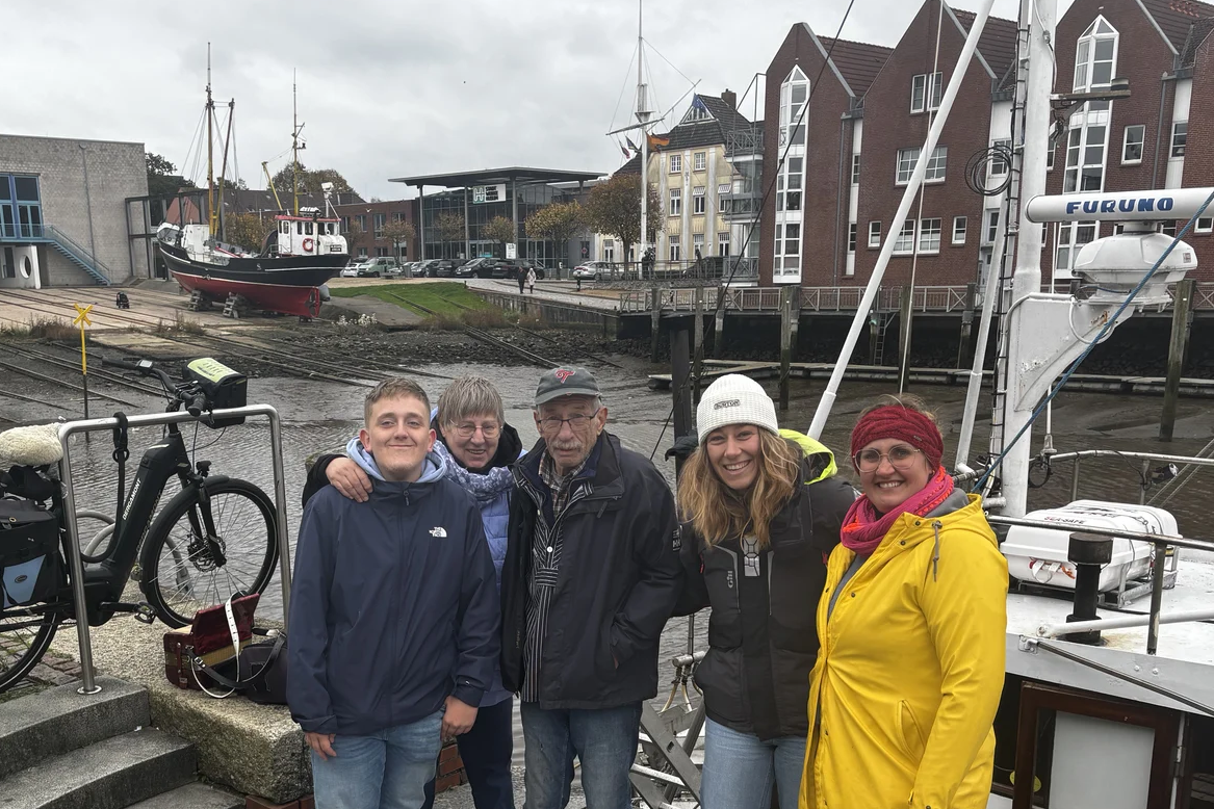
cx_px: 482
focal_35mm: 38
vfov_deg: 34.2
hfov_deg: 50.4
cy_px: 624
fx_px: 1281
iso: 40
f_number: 1.6
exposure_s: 1/154
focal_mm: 5.96
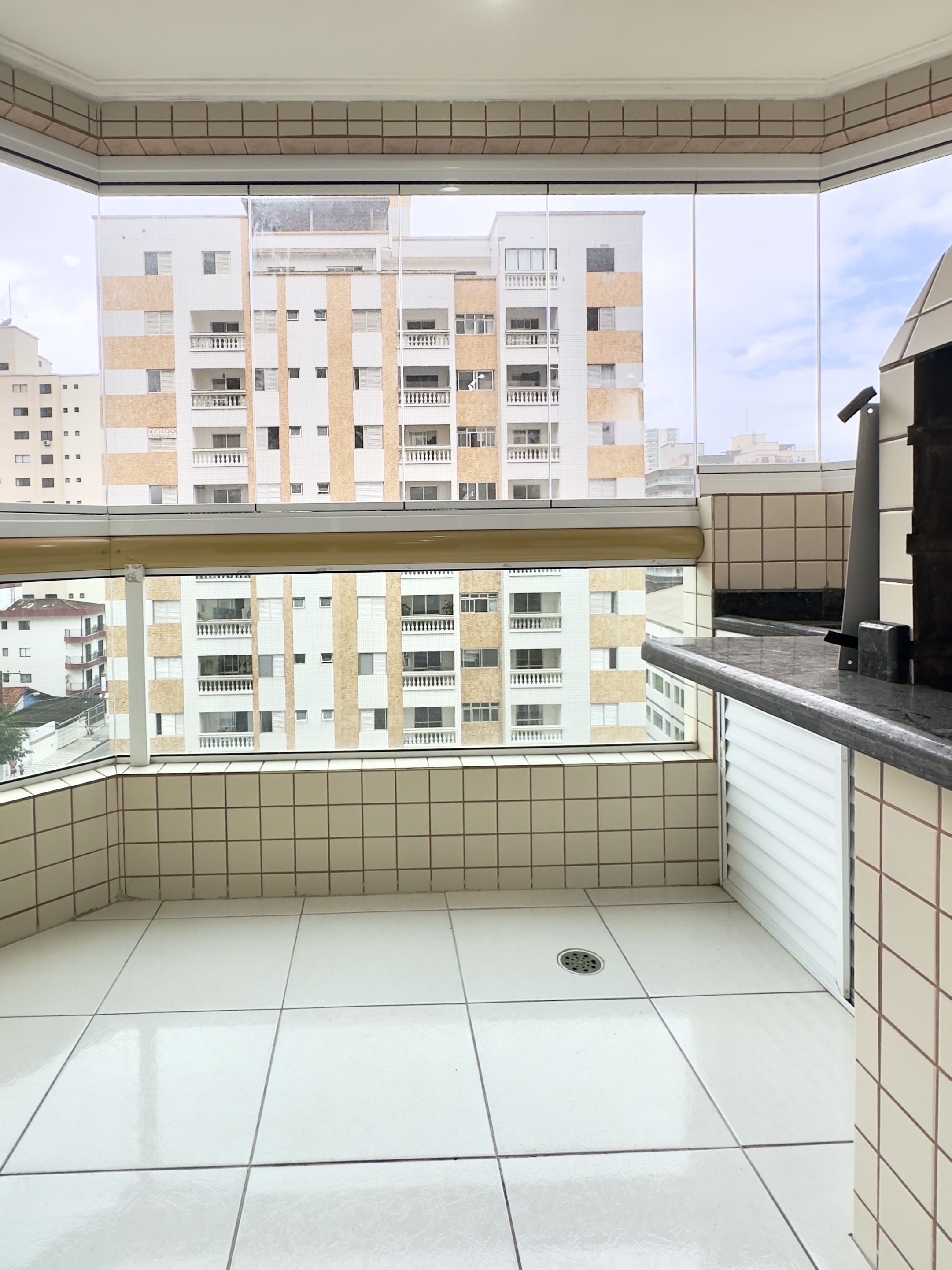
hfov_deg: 71.6
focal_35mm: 18
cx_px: 460
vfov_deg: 87.5
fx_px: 660
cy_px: 570
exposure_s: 1/596
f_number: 2.2
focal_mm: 2.22
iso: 40
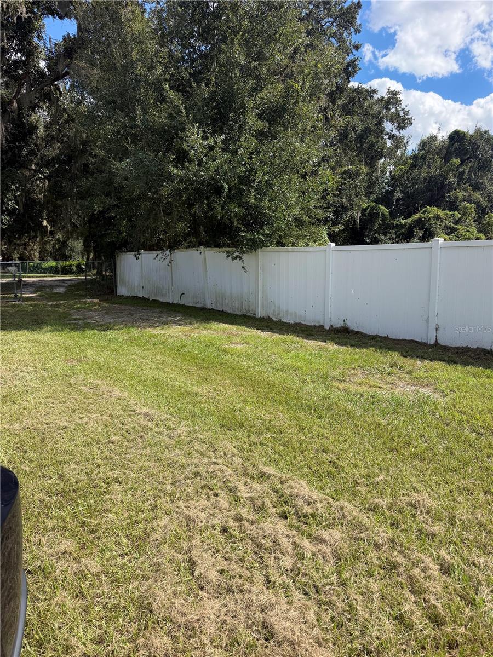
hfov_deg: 56.8
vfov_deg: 71.6
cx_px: 246
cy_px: 328
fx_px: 456
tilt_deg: -8.4
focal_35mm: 24
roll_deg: +0.6
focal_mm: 6.76
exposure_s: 1/3425
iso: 100
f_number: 1.78
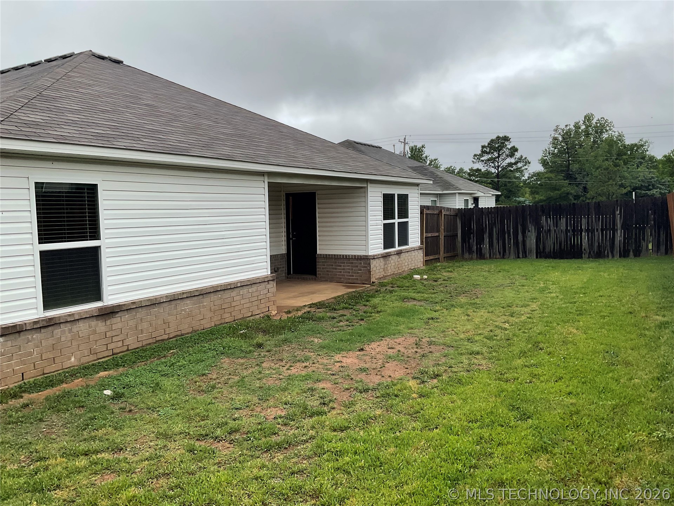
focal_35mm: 29
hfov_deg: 61.7
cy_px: 253
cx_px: 337
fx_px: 565
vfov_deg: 48.2
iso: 16
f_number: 1.8
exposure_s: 1/674
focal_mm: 3
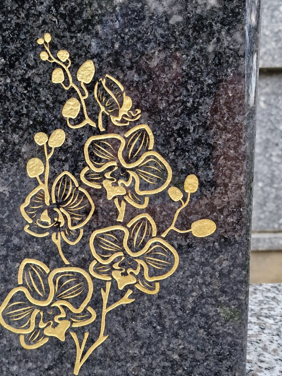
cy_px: 182
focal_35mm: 38
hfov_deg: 37.2
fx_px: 413
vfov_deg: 49.0
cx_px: 88
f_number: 1.8
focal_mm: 6.4
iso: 125
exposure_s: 1/180
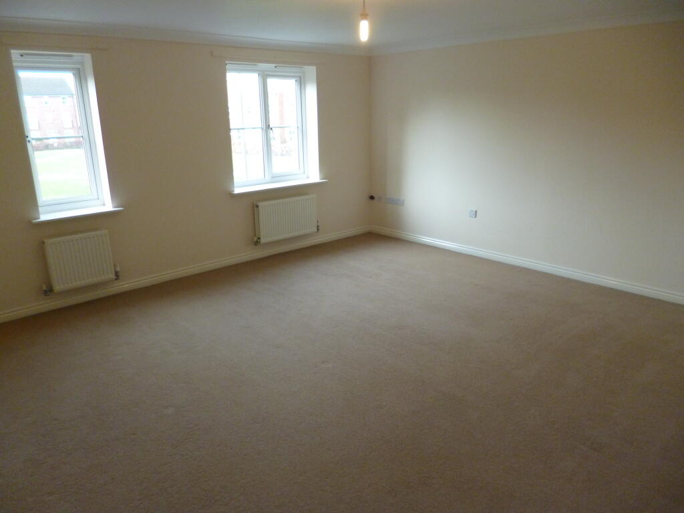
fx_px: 474
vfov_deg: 56.8
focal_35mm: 24
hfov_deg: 71.6
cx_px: 342
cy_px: 256
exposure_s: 1/60
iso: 250
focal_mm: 4.3
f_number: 2.5
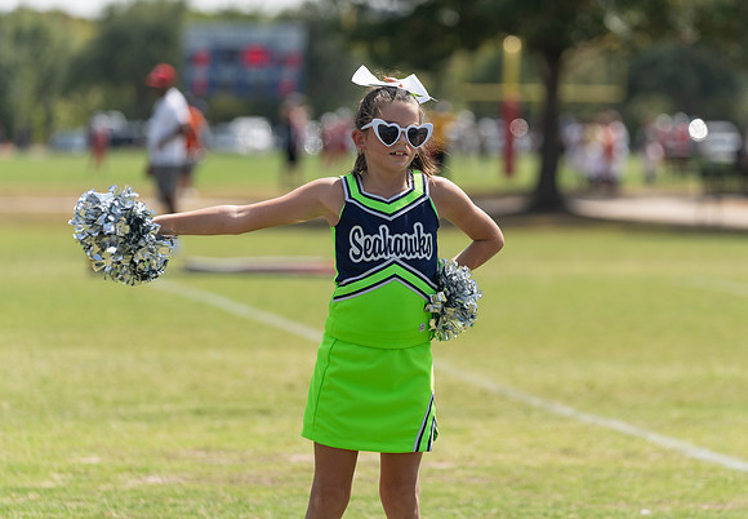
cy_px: 239
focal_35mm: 222
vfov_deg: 6.4
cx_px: 420
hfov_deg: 9.2
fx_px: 4659
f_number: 4
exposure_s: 1/1600
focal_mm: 200
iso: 160
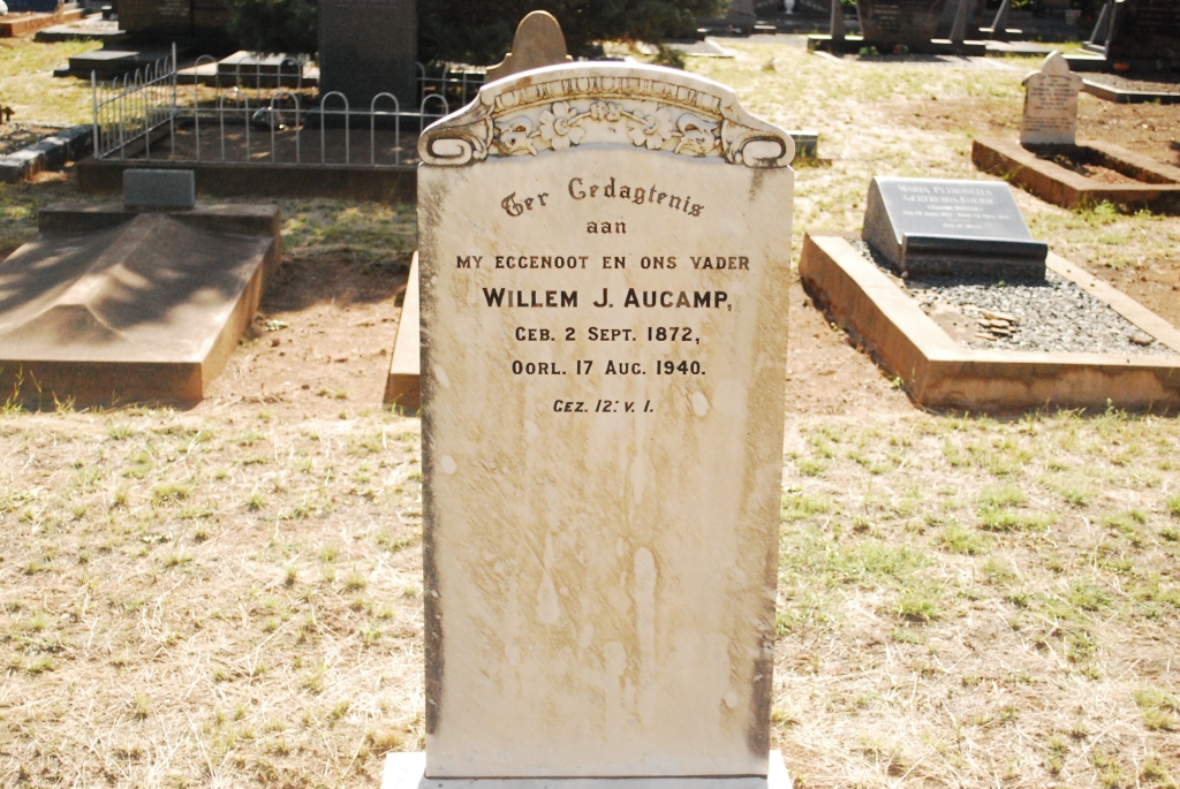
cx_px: 590
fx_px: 1575
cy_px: 394
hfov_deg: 41.1
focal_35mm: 48
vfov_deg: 28.1
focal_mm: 32
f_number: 5
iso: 1600
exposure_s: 1/4000
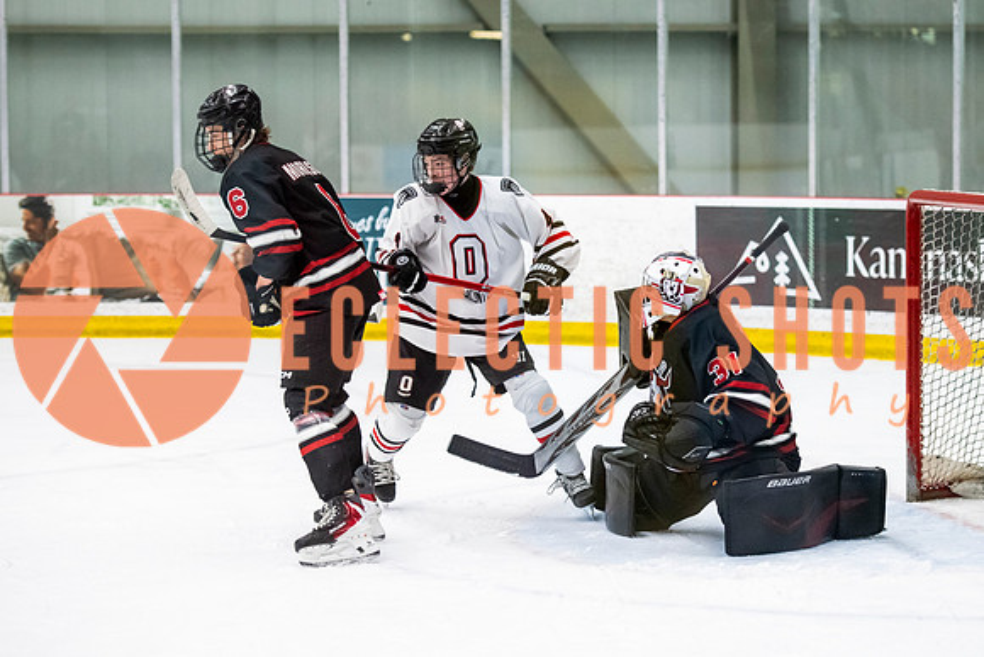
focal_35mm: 134
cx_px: 593
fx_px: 3663
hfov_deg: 15.3
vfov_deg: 10.2
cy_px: 328
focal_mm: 100
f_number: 3.2
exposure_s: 1/800
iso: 2500
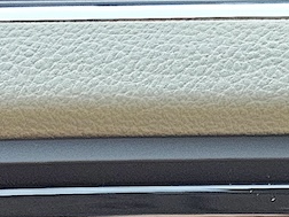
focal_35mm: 128
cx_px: 435
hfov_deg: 14.4
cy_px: 592
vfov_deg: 9.6
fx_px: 1069
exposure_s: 1/43
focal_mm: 6.3
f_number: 1.7
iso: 640
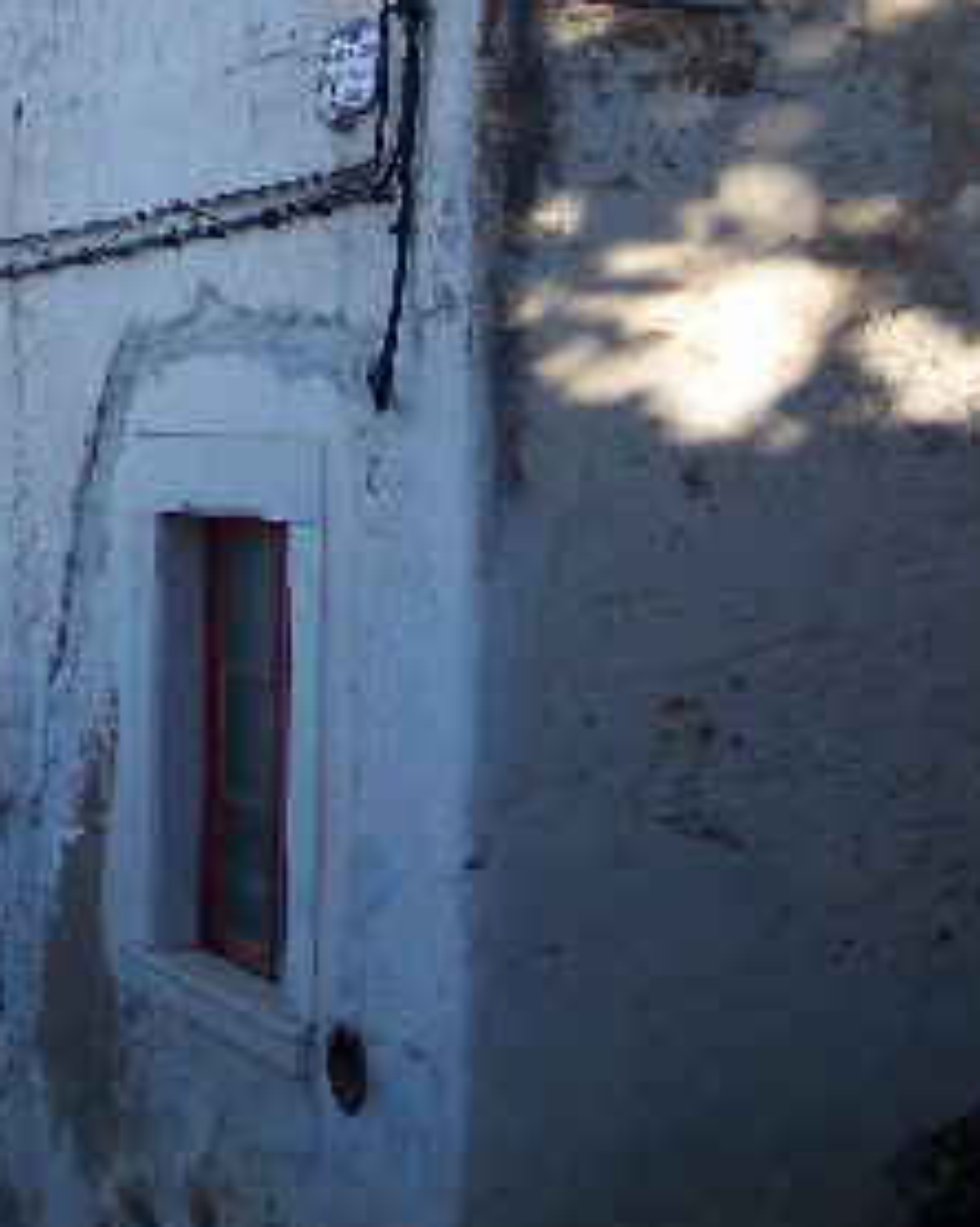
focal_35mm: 80
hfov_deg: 19.0
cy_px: 181
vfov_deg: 23.4
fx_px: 2904
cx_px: 263
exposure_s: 1/700
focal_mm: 8
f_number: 2.8
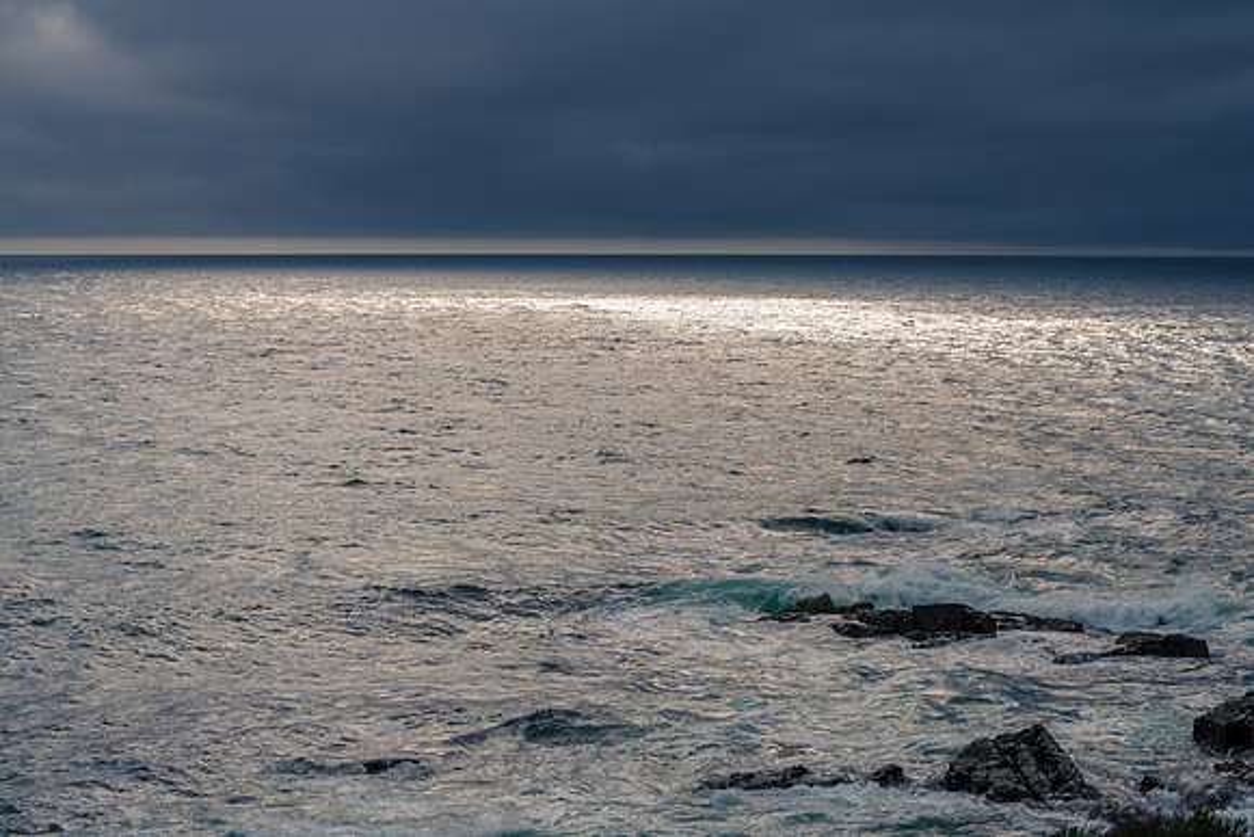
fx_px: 2504
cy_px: 418
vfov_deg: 19.0
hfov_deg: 28.1
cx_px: 627
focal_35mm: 72
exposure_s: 1/250
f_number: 9
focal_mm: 70
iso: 50
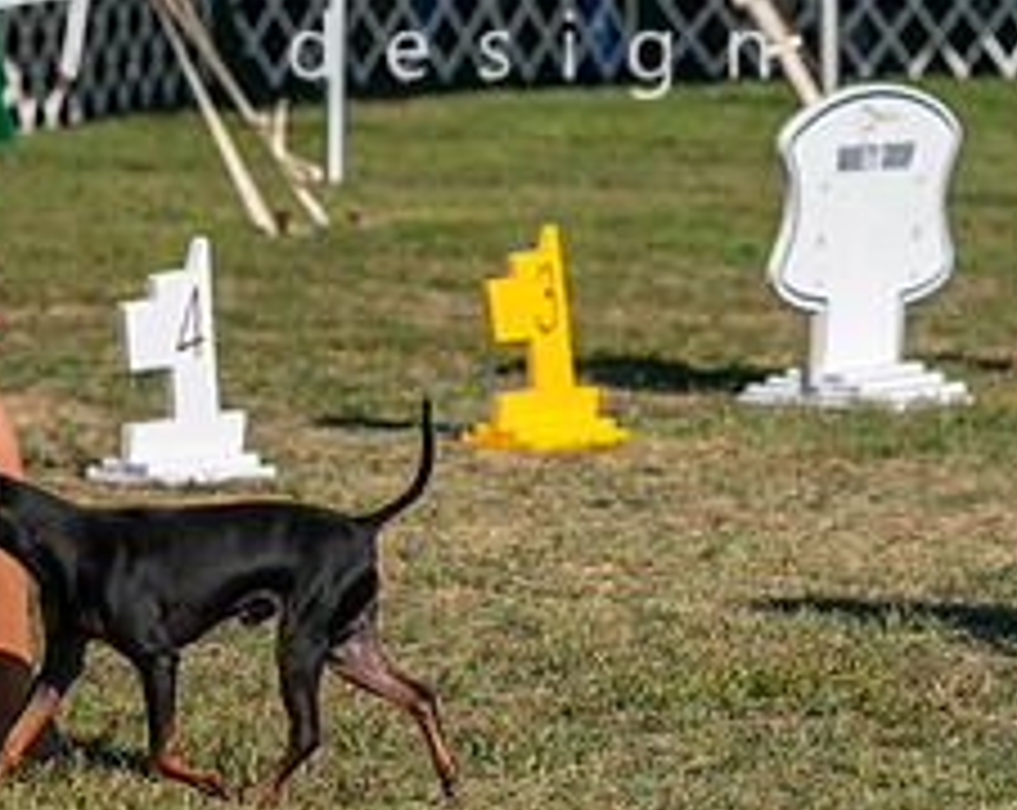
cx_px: 119
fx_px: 8023
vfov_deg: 5.8
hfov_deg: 7.2
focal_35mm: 267
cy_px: 212
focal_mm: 95
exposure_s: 1/1250
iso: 100
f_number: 4.5
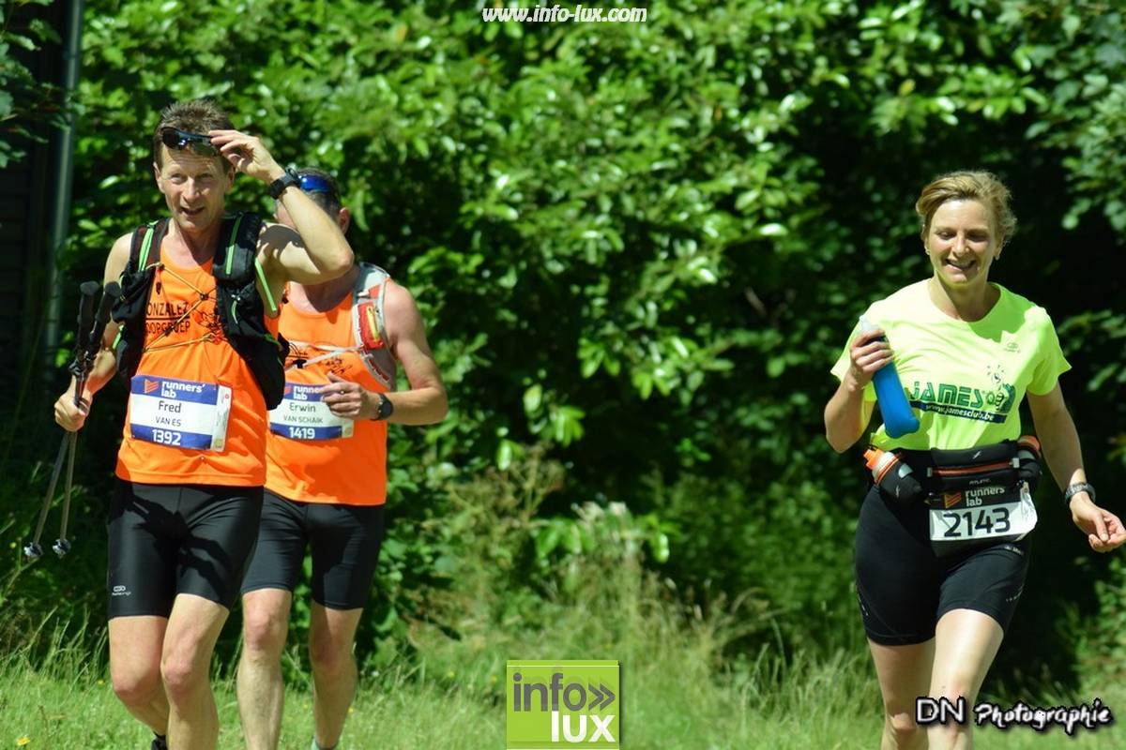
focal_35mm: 248
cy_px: 375
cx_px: 563
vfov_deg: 5.6
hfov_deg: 8.3
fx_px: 7741
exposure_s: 1/2000
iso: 400
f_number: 5.6
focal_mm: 165
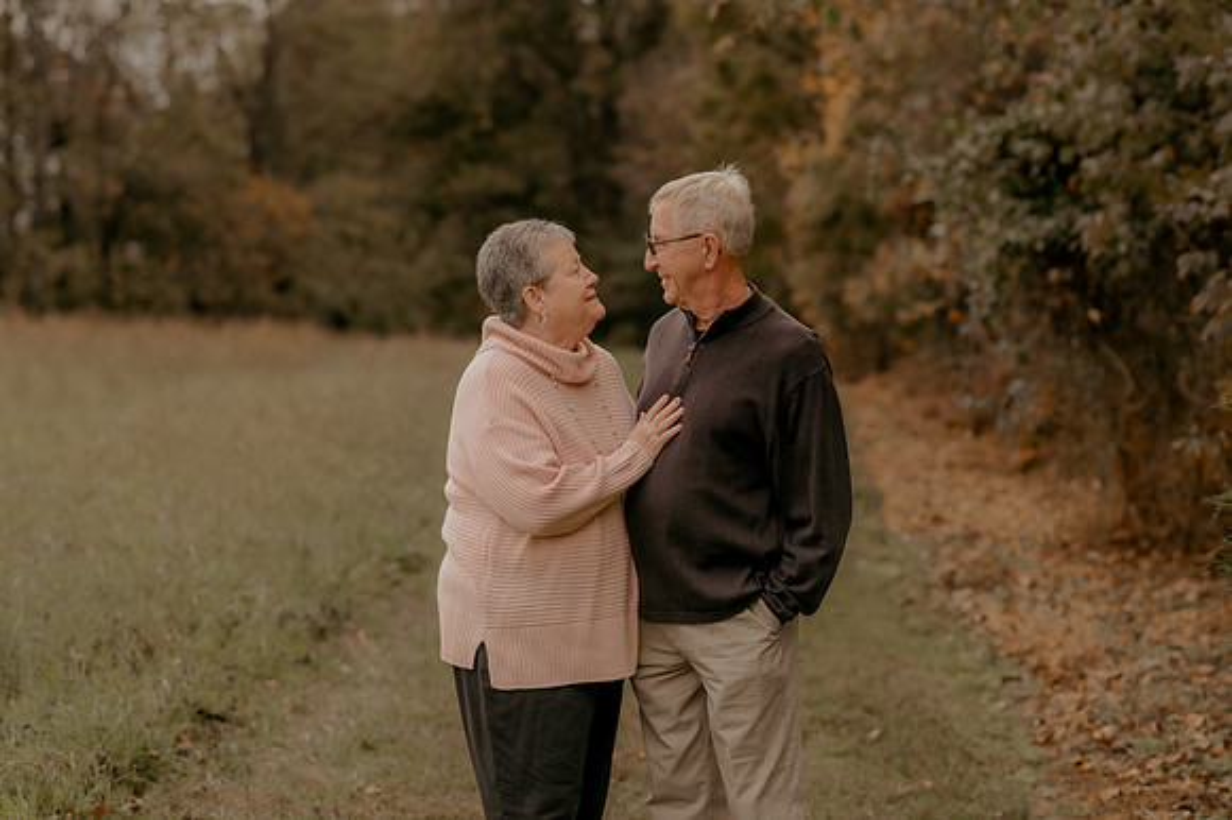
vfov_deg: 16.1
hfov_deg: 23.9
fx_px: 2907
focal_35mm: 85
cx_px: 616
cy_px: 410
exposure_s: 1/800
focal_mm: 85
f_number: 2.8
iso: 125
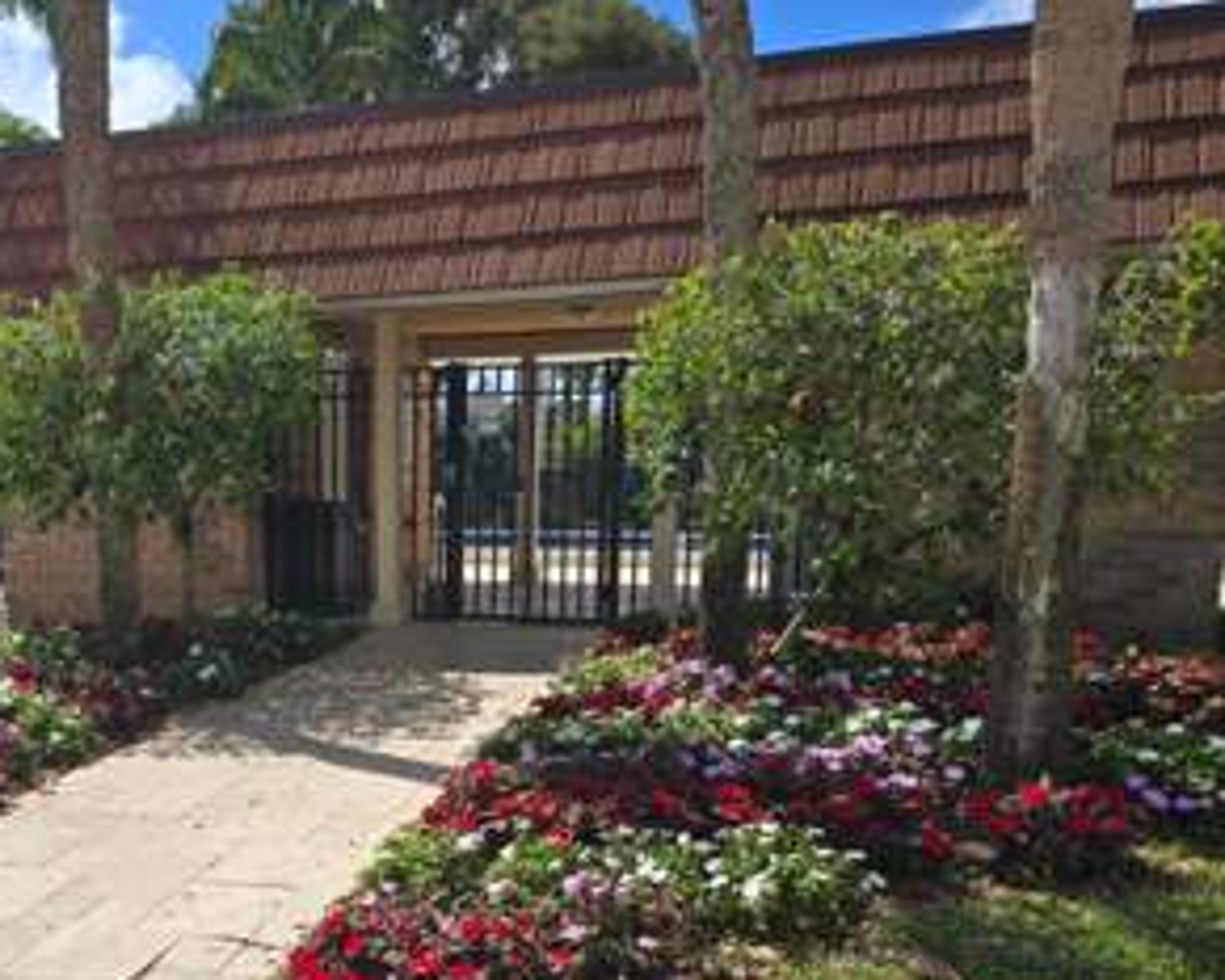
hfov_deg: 48.0
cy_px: 644
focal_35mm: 37
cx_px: 383
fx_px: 1342
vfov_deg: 39.7
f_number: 1.7
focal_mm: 6.3
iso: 12
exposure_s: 1/878
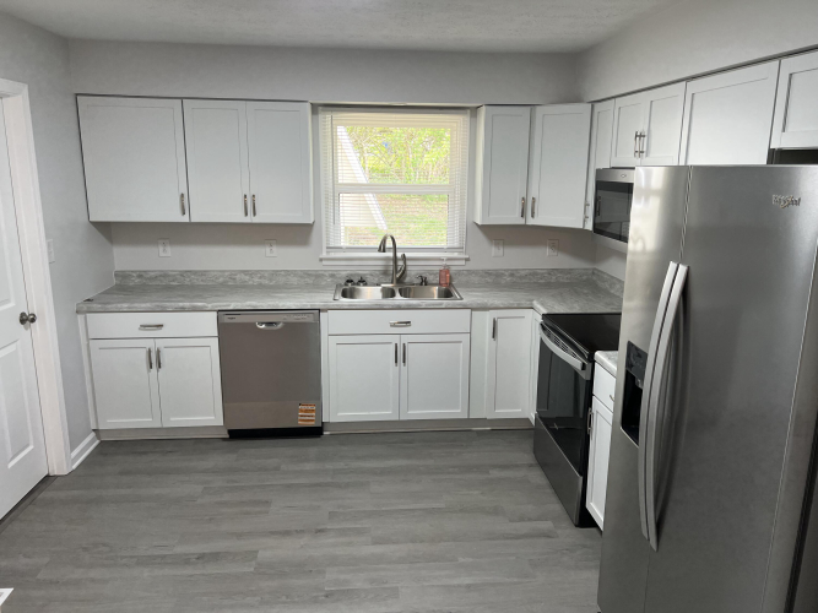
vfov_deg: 53.0
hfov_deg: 67.3
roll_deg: -0.4
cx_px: 409
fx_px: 614
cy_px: 306
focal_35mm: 26
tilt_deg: -12.1
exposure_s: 1/120
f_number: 1.5
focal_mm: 5.7
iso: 125
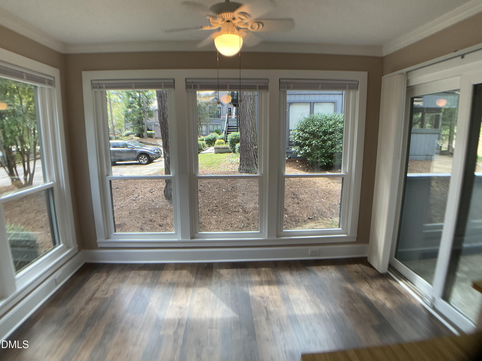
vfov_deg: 48.2
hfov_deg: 61.7
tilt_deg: -11.0
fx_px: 404
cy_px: 180
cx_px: 241
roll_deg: +0.1
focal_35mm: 29
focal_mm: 3
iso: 64
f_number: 1.8
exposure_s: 1/120
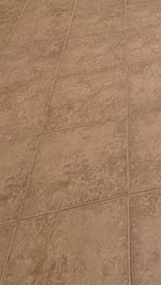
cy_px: -133
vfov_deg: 28.5
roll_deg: +1.4
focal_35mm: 50
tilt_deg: -6.1
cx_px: 205
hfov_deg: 21.8
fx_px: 379
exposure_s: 1/120
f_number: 2.2
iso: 250
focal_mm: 2.22
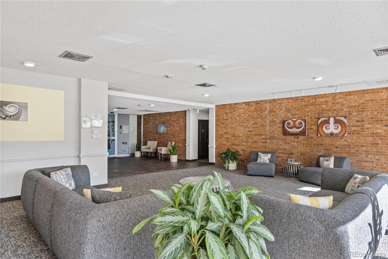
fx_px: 234
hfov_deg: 79.2
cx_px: 194
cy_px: 130
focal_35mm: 22
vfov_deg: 57.8
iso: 400
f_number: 9
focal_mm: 14.5
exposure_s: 1/15
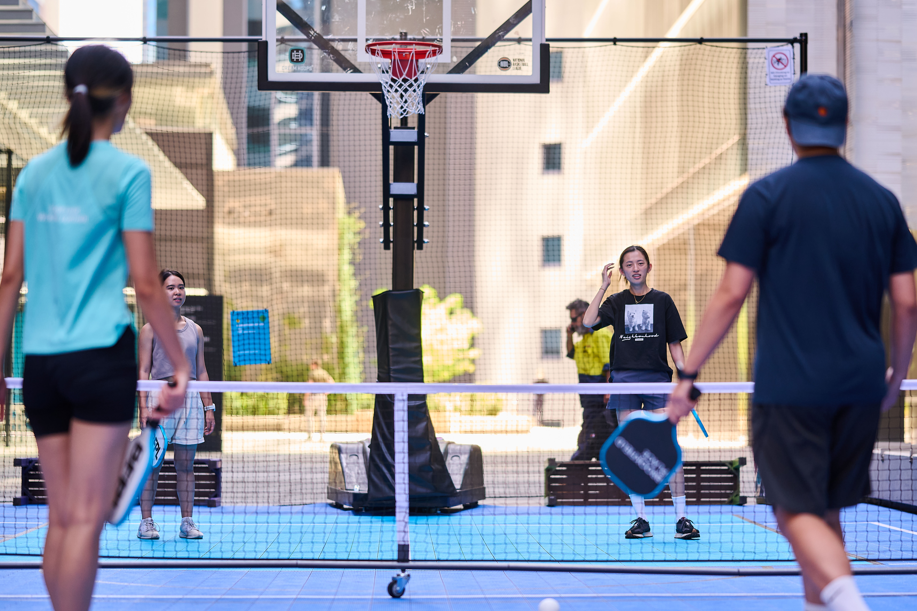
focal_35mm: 109
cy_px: 356
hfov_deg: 18.7
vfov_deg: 12.6
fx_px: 2776
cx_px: 527
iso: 320
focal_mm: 85
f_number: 1.8
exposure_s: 1/500
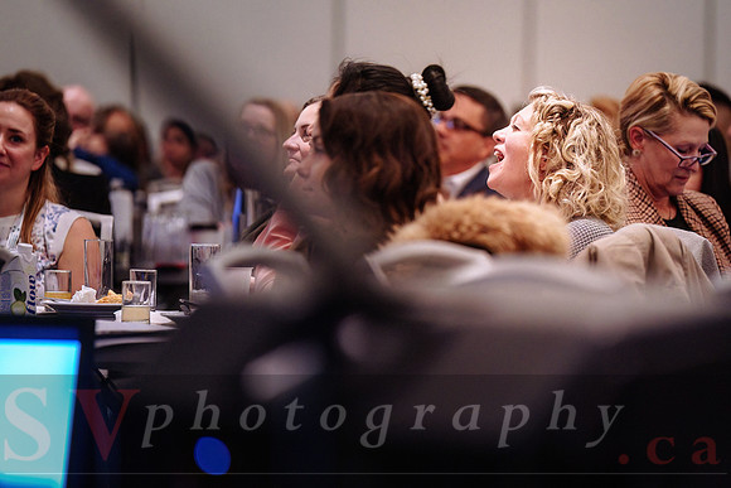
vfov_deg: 5.7
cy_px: 295
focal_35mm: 242
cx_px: 442
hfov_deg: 8.5
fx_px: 4916
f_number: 2.8
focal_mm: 200
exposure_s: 1/200
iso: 2500
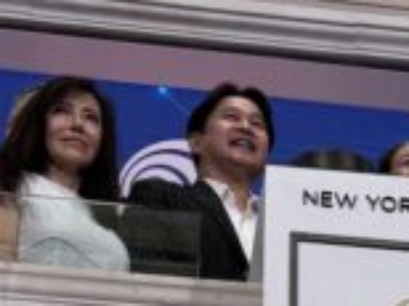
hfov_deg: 12.3
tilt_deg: +26.2
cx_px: 361
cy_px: 567
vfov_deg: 8.8
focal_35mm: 160
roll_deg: +0.9
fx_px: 1888
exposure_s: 1/100
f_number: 1.78
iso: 200
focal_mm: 6.76
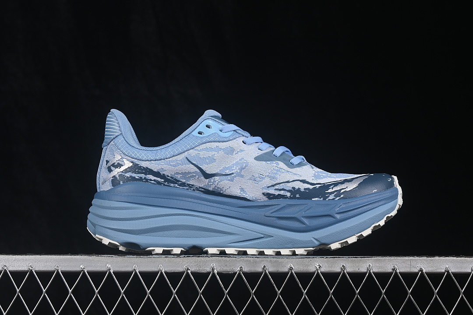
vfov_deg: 18.2
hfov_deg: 27.0
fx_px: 985
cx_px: 236
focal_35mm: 75
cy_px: 158
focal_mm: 50
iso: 160
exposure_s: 1/80
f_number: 8
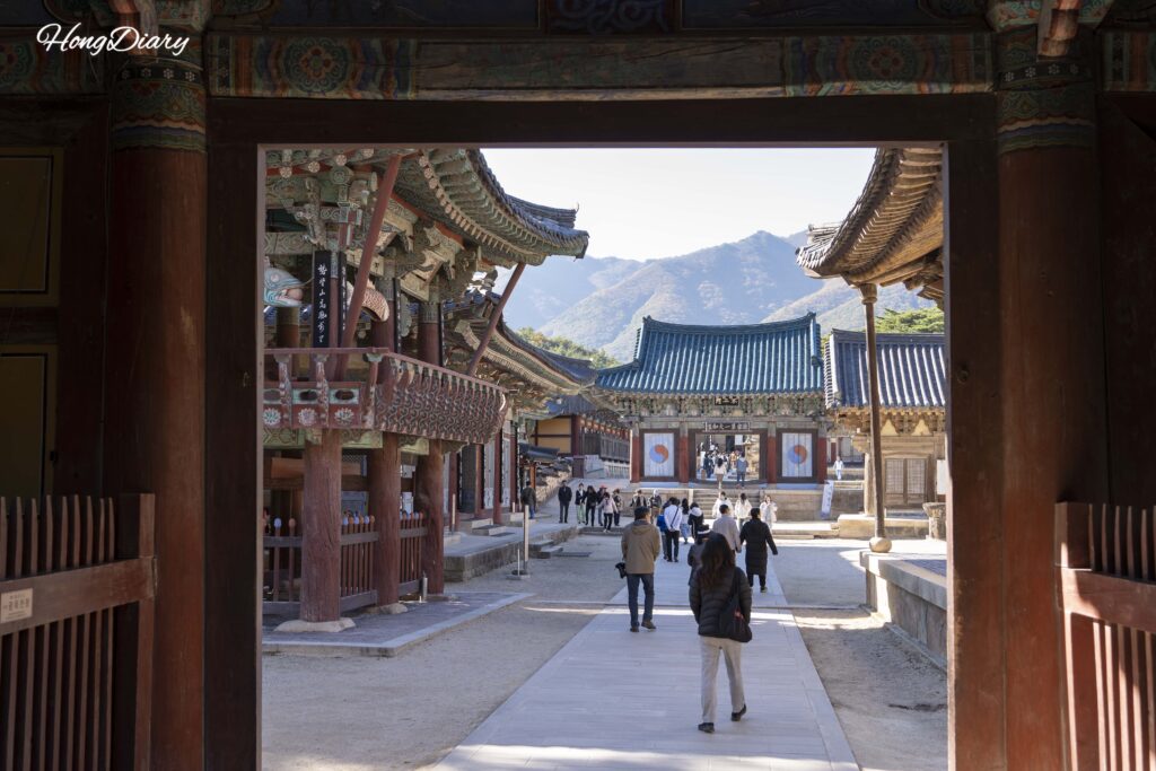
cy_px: 386
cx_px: 578
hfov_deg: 49.5
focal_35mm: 39
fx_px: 1252
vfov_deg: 34.2
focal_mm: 39
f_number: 5.6
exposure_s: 1/60
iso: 100
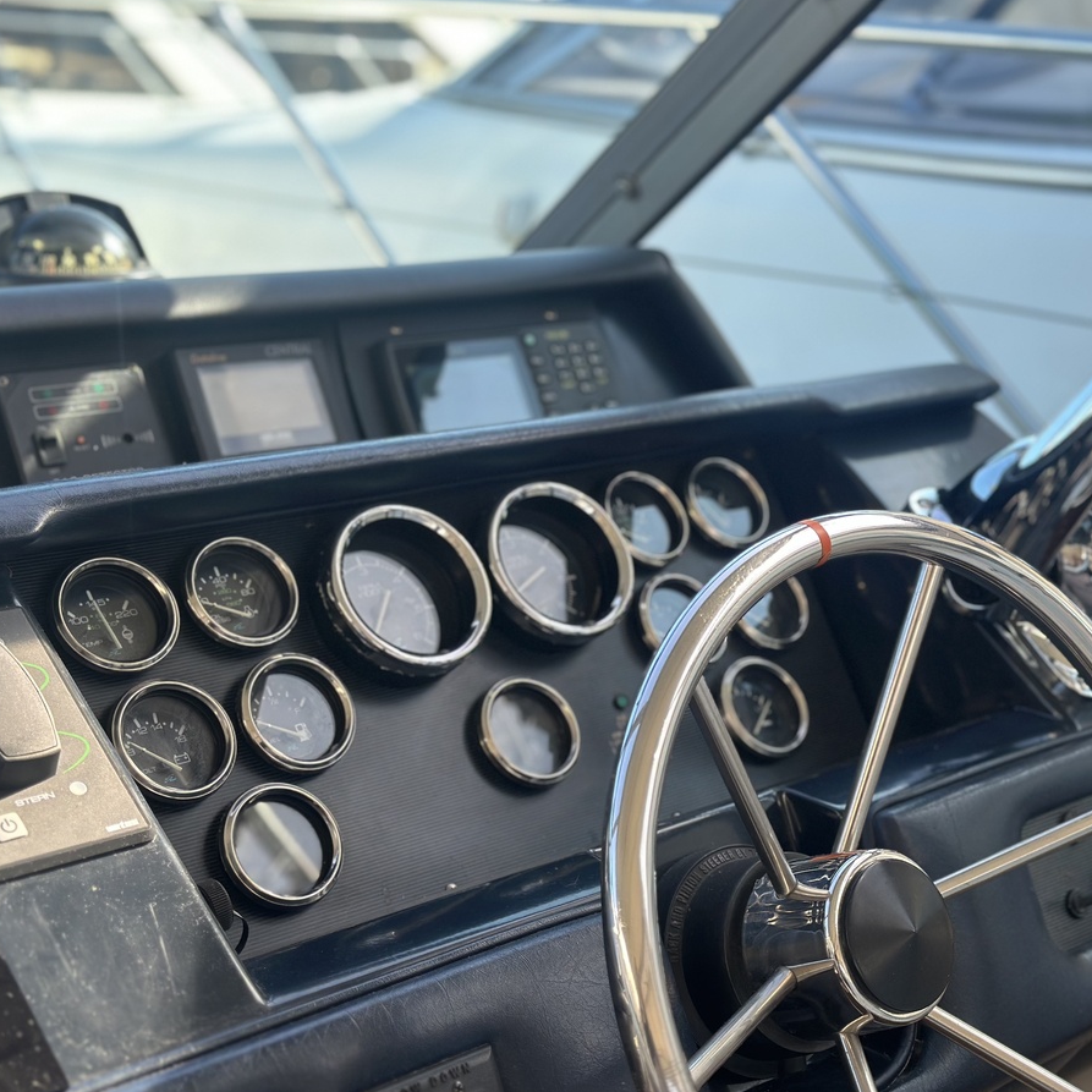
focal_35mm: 57
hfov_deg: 30.0
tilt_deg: -12.3
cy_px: 544
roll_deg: -0.5
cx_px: 642
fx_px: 2034
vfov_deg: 30.0
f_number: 1.78
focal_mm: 6.86
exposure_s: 1/442
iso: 80
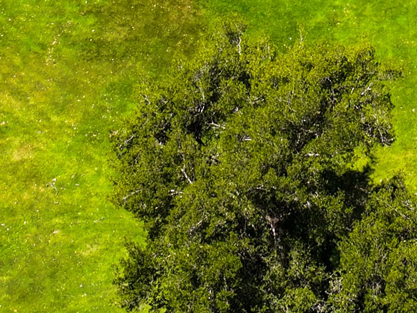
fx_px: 1867
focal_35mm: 155
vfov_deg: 8.8
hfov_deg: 12.6
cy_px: -416
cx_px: 376
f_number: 8
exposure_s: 1/240
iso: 100
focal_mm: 12.29
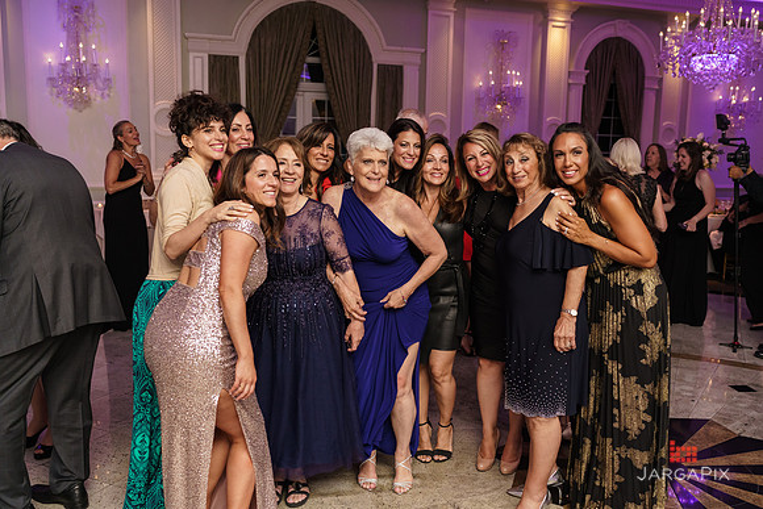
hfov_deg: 54.4
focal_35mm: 35
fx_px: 742
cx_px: 382
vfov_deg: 37.9
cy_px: 254
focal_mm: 35
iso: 2000
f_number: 3.2
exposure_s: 1/250
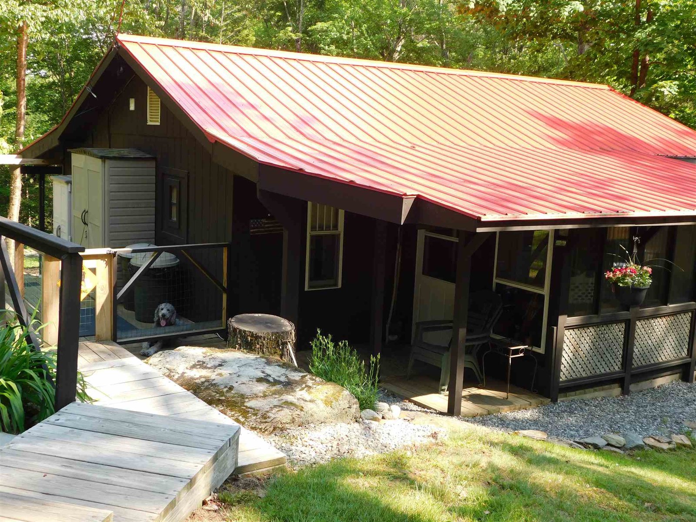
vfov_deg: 36.0
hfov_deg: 46.8
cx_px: 348
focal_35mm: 40
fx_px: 804
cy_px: 261
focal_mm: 7.1
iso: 125
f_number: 3.6
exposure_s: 1/200
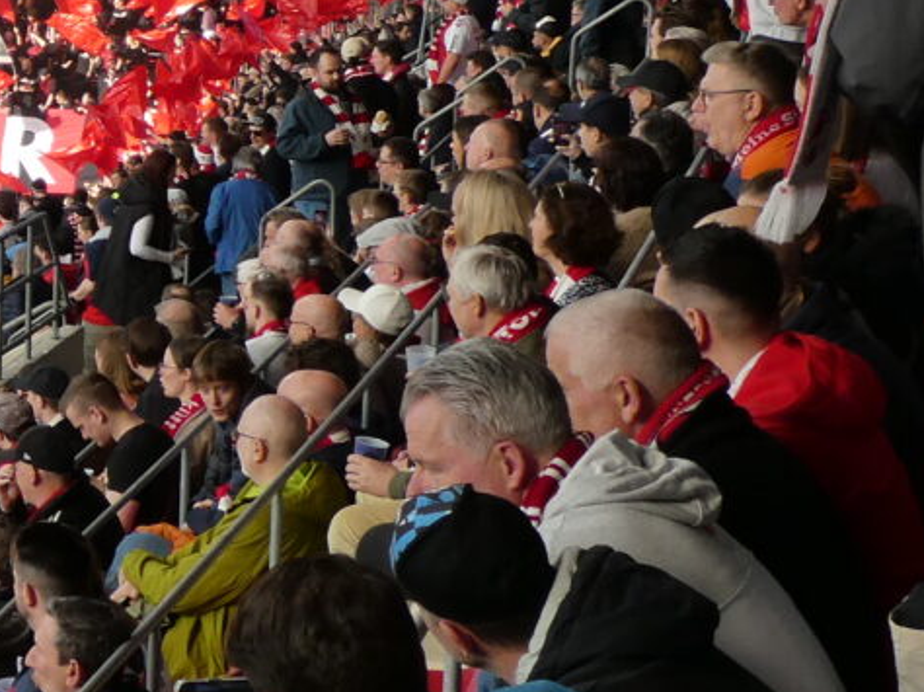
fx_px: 3335
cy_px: 74
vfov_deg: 11.8
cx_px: -511
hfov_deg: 14.6
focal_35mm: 125
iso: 80
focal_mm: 6.7
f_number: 3.7
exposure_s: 1/250
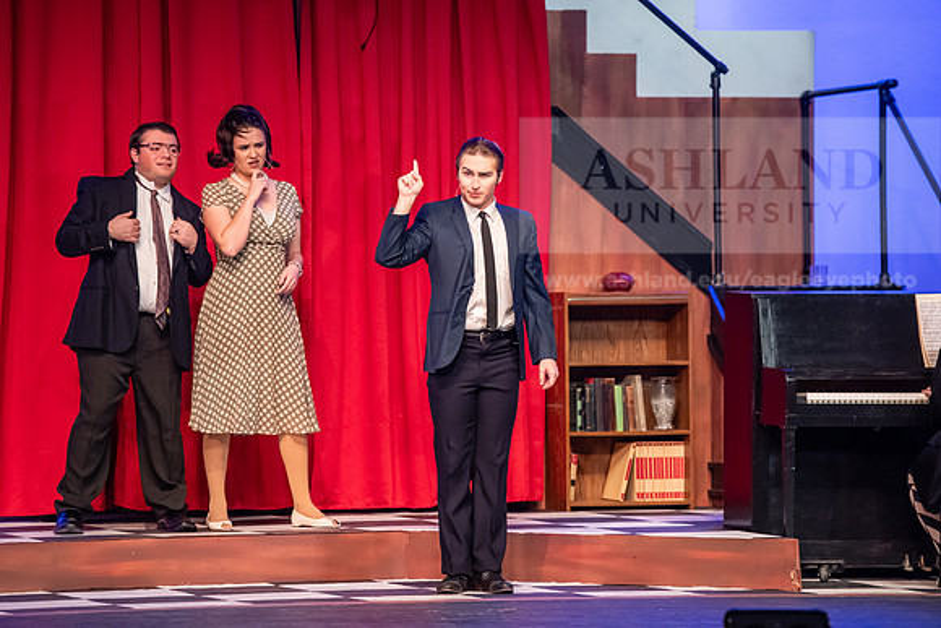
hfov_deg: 11.4
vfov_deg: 7.6
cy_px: 314
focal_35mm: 180
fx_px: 4706
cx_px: 470
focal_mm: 180
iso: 3200
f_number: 3.2
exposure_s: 1/200
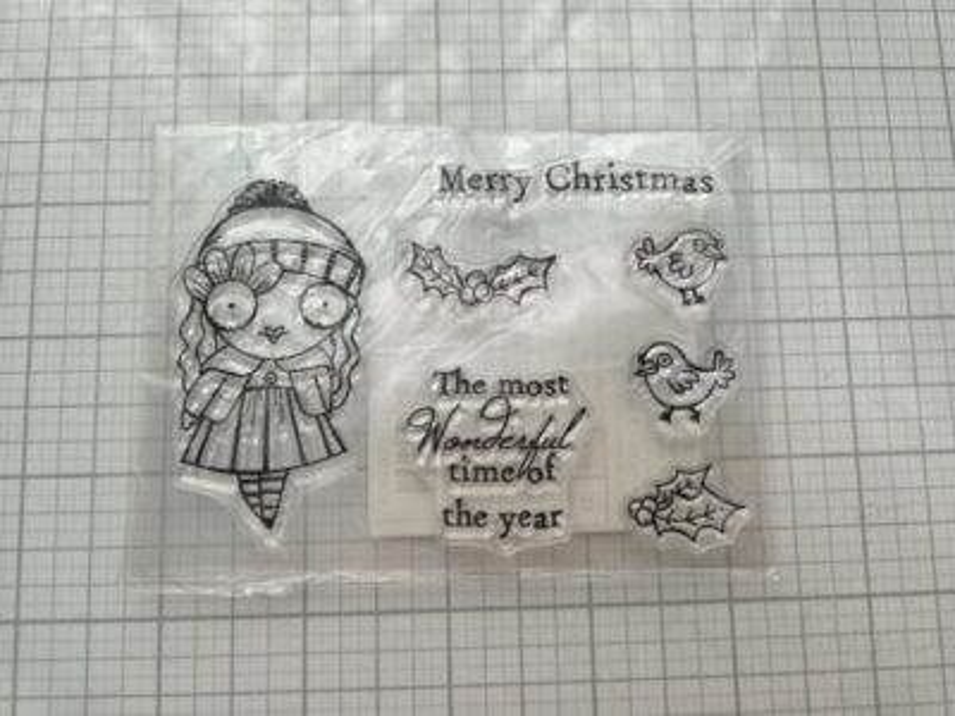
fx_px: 635
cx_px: 478
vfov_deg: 58.9
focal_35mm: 23
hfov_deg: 73.9
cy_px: 358
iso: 160
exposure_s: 1/100
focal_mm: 5.4
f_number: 1.8
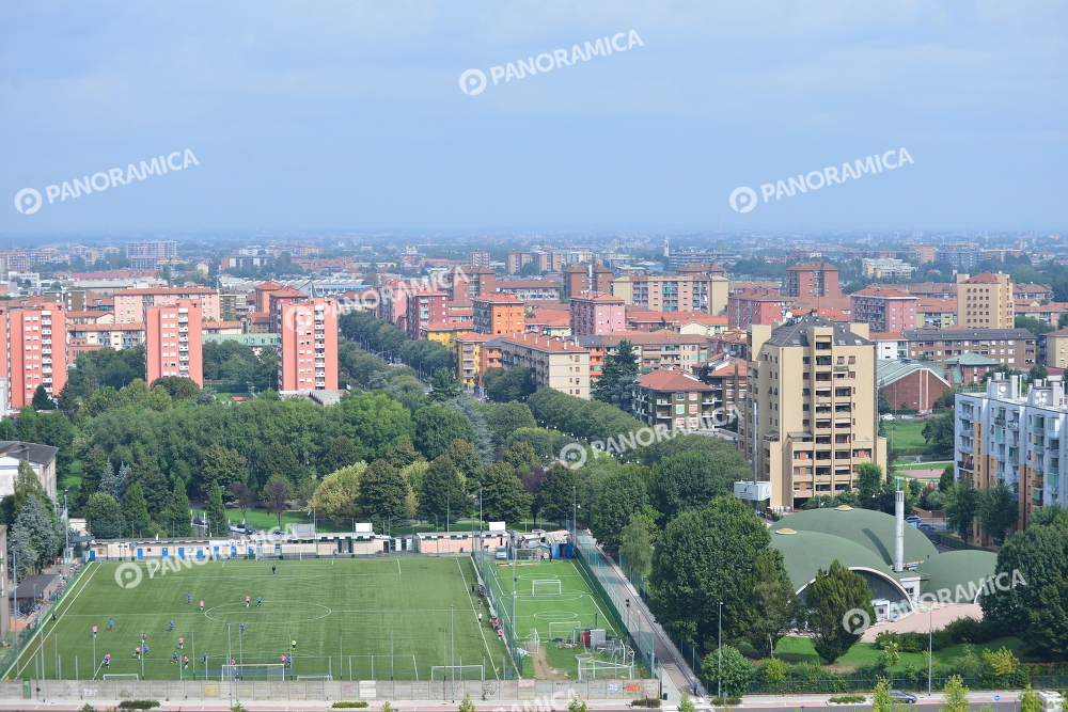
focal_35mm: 70
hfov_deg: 28.8
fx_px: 2077
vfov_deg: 19.5
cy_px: 356
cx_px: 534
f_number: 6.3
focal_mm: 70
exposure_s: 1/800
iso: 200
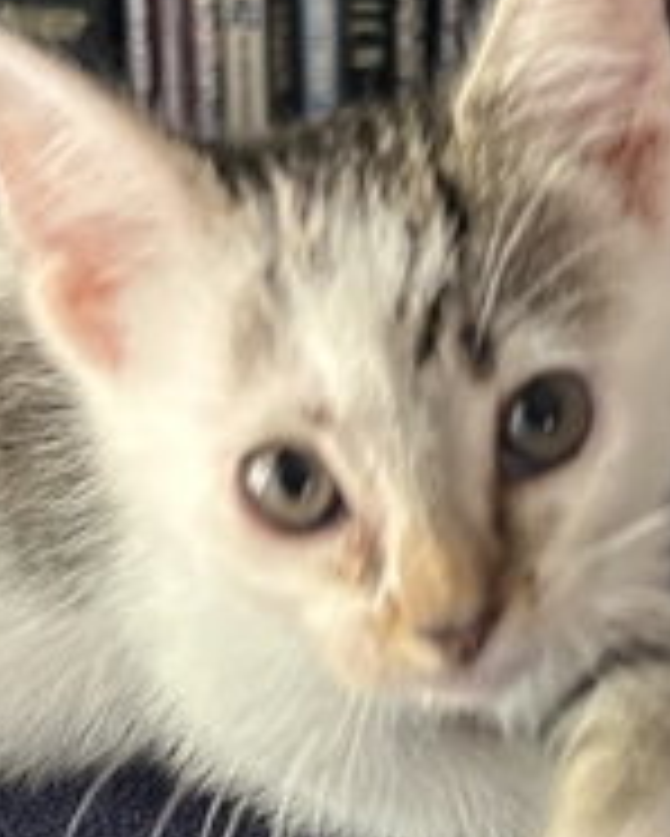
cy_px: 421
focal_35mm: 91
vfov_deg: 21.0
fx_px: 2254
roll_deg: -4.1
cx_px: 594
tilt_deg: -28.6
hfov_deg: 16.7
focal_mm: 5.7
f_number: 1.5
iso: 400
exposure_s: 1/40
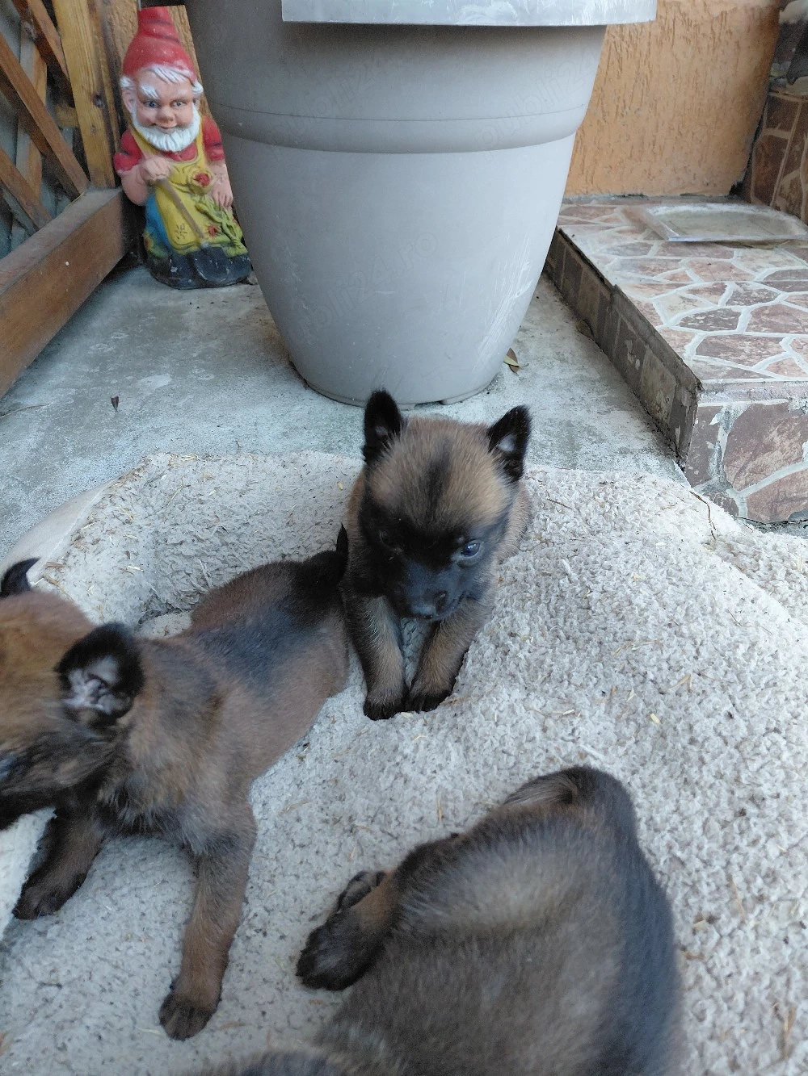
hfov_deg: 54.9
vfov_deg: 69.4
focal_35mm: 25
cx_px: 404
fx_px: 778
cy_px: 538
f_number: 1.8
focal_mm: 4.69
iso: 80
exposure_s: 1/100
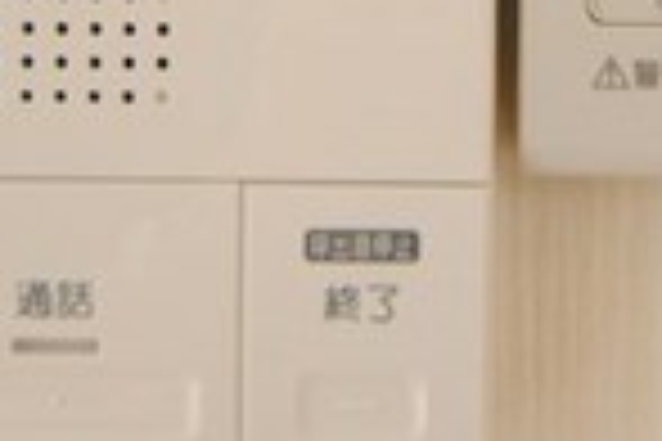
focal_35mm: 85
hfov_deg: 23.6
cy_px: -169
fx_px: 1566
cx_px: 504
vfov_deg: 15.1
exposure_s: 1/100
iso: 800
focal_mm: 13
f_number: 5
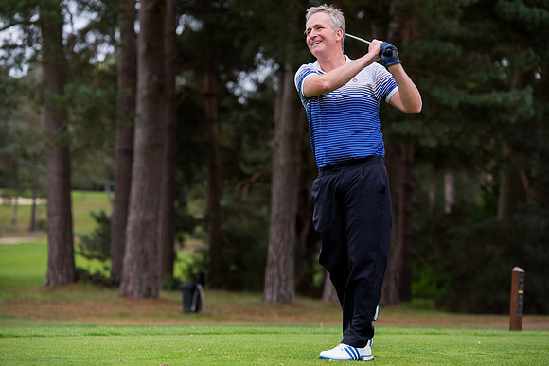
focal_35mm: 135
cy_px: 183
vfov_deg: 10.2
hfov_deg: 15.2
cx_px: 274
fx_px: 2059
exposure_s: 1/1000
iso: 800
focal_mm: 135
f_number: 4
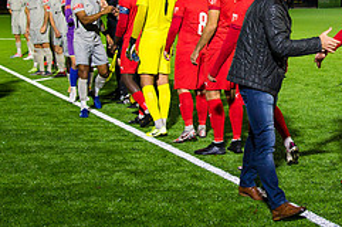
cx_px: 285
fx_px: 731
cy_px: 43
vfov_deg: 17.5
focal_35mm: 77
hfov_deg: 25.8
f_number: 4.5
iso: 4000
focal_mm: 32
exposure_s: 1/100
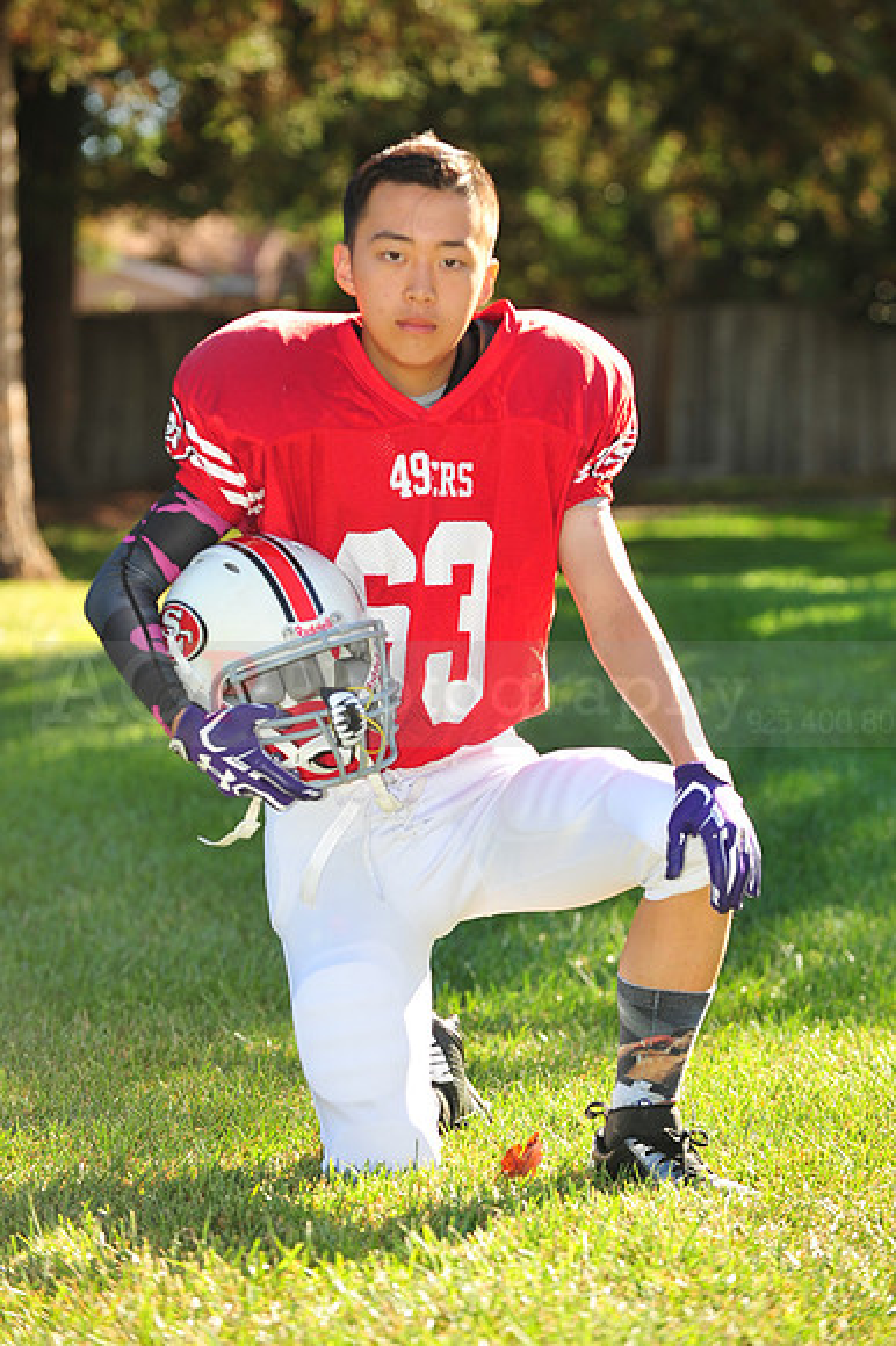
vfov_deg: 14.7
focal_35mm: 140
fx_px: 5233
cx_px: 448
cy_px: 673
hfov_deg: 9.8
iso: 200
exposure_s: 1/320
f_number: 4.5
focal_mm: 140
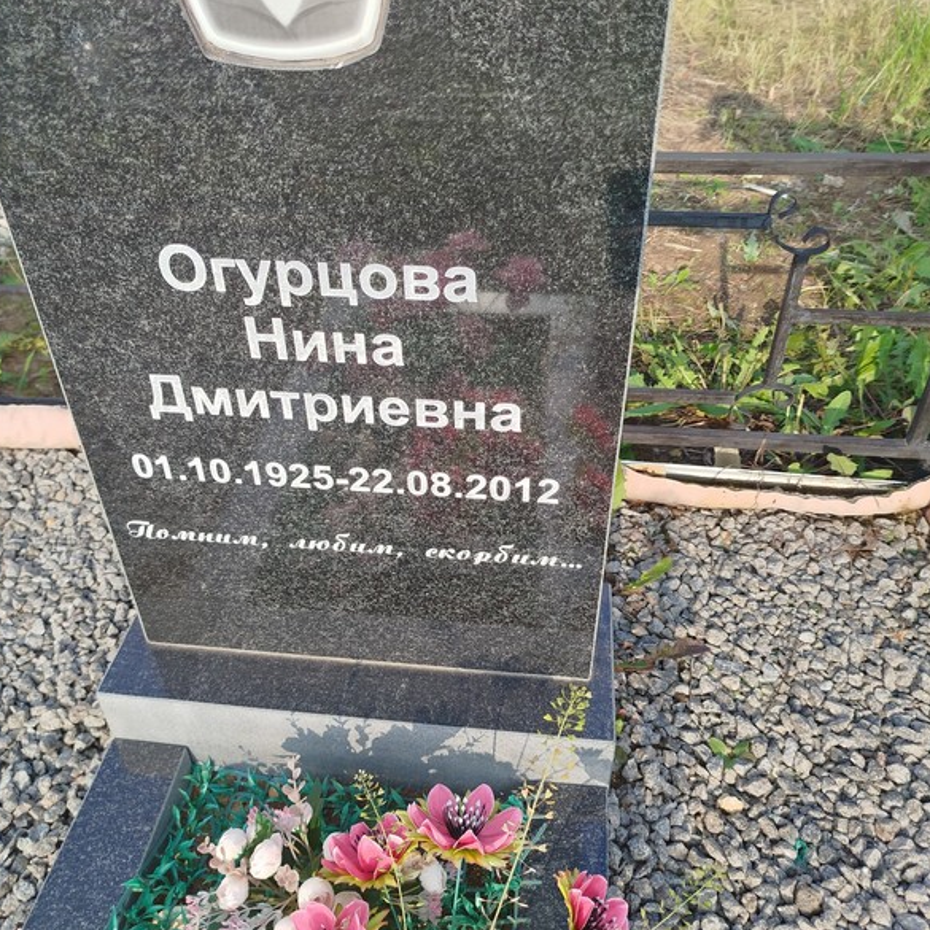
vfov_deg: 55.6
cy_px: 467
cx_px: 434
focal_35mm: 29
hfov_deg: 55.6
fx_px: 881
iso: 50
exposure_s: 1/555
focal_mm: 5.31
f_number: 1.7
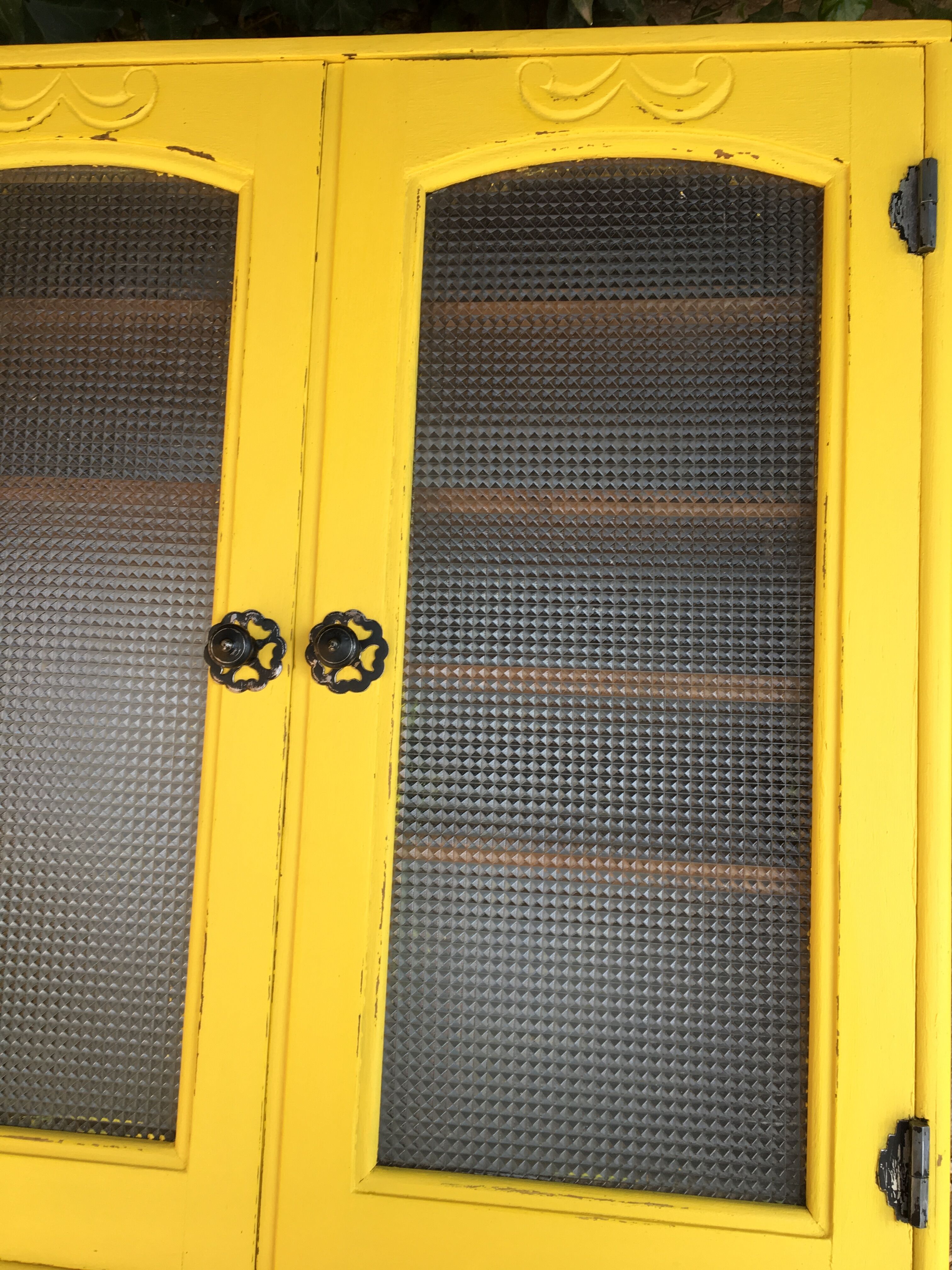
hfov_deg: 48.2
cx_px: 476
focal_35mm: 29
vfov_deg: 61.7
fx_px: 1063
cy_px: 635
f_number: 2.2
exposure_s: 1/50
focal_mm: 4.15
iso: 25
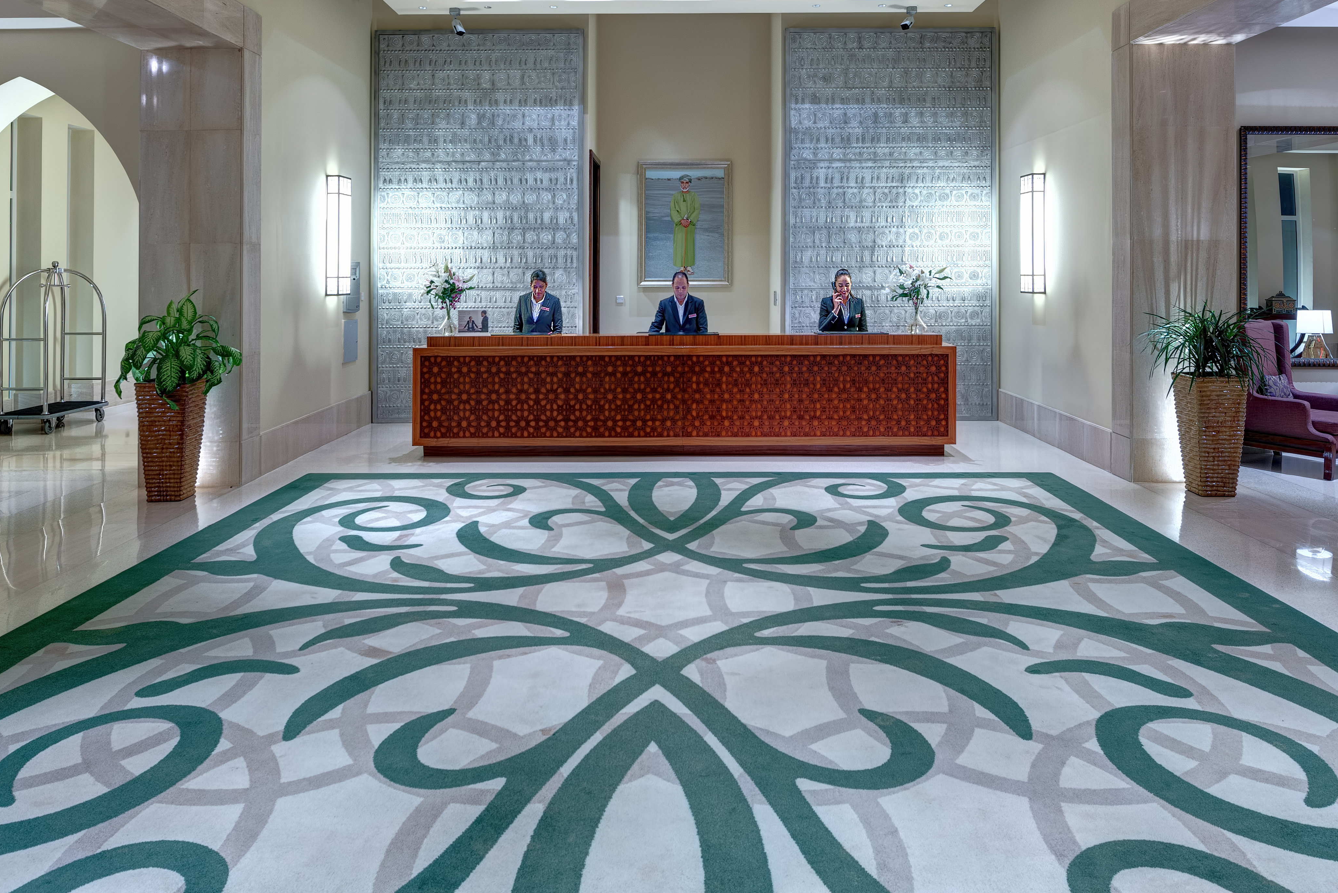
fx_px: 929
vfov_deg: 50.3
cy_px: 287
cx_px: 673
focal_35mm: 25
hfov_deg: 71.5
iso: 100
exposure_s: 1.3
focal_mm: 14
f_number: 8
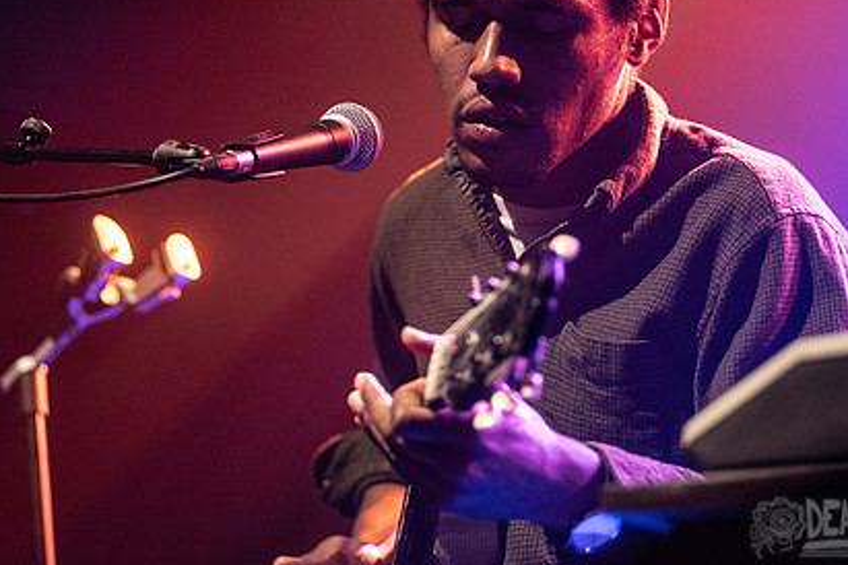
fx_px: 3321
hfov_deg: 14.6
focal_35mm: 141
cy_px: 172
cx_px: 396
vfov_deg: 9.7
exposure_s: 1/125
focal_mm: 100
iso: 2500
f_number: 3.2
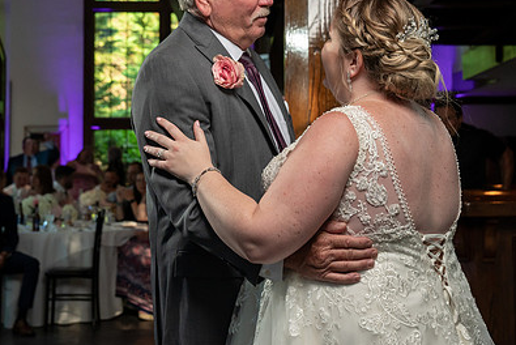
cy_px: 101
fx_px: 1061
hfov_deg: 27.3
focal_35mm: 74
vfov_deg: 18.4
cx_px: 280
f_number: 5.6
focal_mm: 49
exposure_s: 1/200
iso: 2000
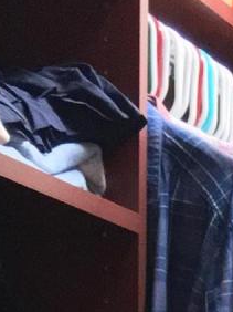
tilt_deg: -10.8
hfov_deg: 7.2
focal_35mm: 206
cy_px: 960
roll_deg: -1.0
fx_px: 1852
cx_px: 269
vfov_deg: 8.1
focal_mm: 4.15
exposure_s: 1/30
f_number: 2.2
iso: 200
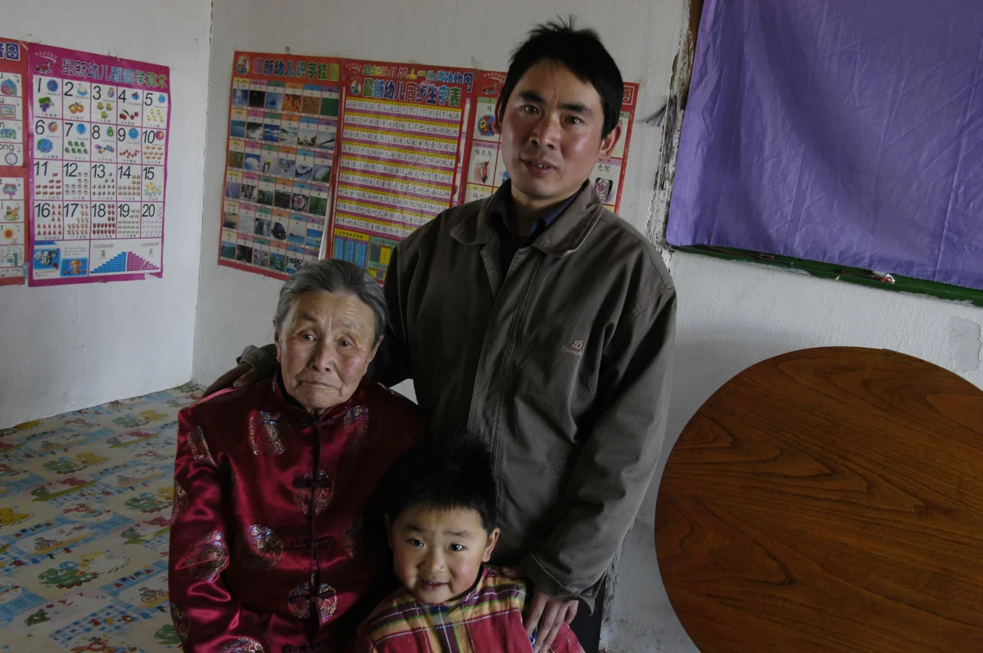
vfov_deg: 43.5
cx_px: 492
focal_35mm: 30
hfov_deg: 62.0
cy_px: 326
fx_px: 818
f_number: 3.2
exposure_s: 1/50
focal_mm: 20
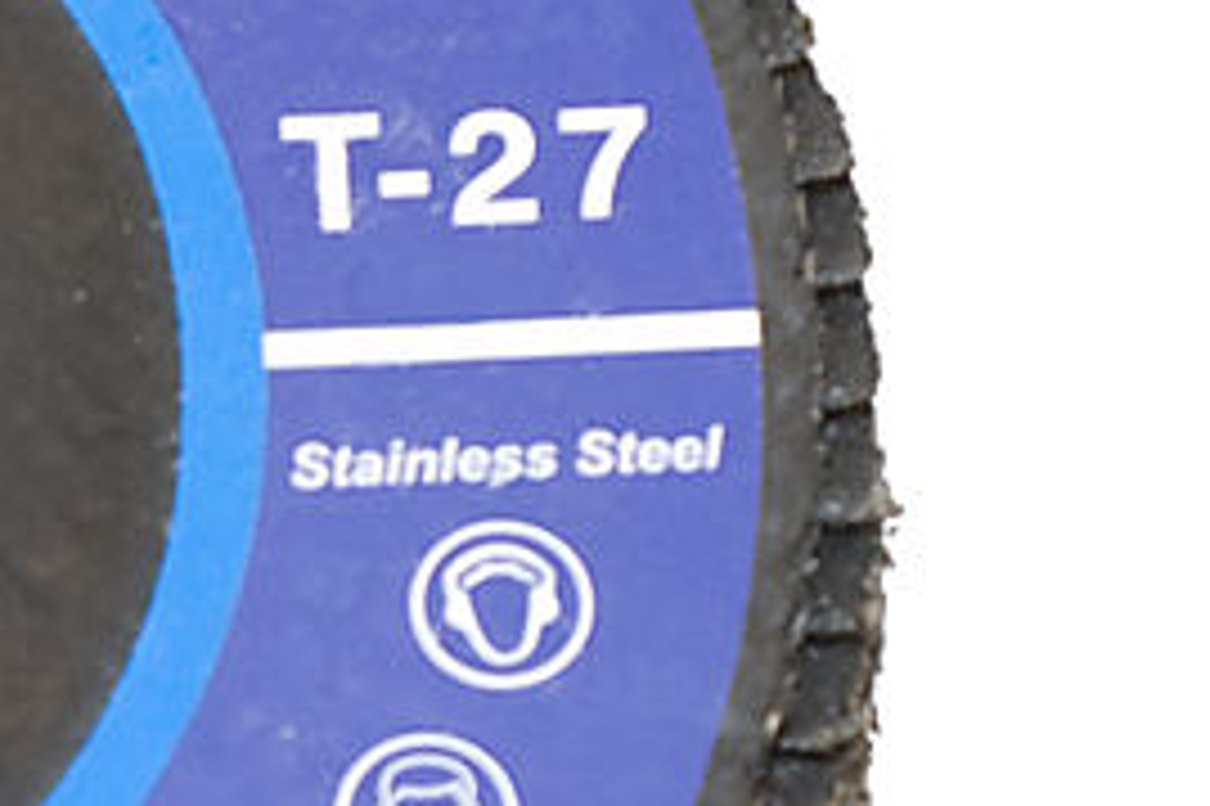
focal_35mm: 392
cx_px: -706
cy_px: 711
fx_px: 13167
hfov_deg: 5.2
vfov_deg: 3.5
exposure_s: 1/200
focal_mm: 52
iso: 400
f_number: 7.1
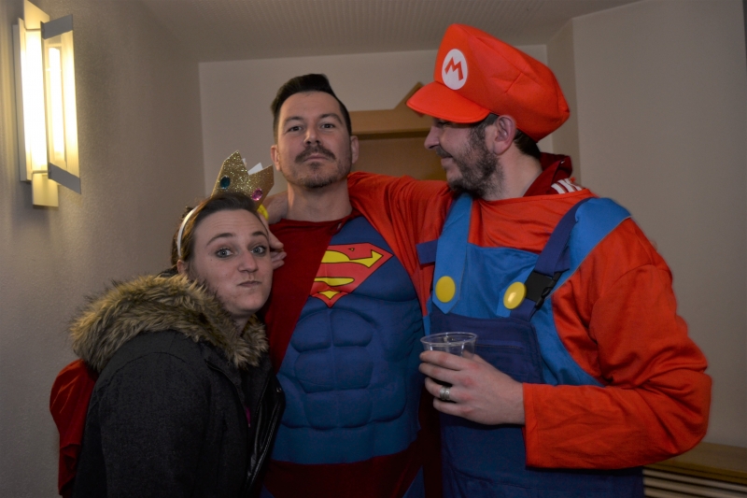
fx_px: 747
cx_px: 374
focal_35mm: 36
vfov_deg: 36.9
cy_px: 249
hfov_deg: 53.1
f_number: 4
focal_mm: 24
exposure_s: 1/30
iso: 100
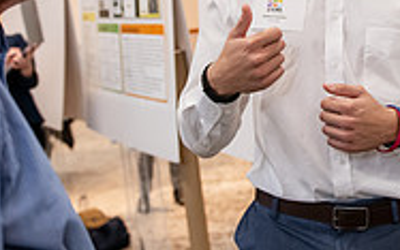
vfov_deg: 13.1
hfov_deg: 20.7
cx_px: 376
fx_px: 1069
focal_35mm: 98
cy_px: -20
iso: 1600
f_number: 3.2
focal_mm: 31
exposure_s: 1/125
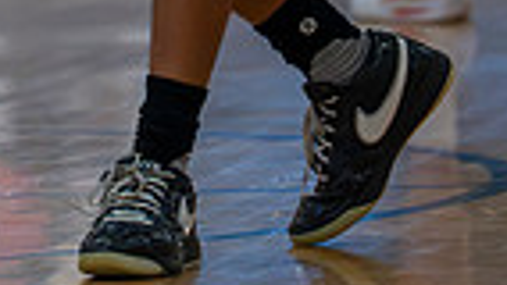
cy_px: -434
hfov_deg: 2.5
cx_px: 182
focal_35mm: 863
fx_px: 11606
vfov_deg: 1.4
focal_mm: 152
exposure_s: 1/1000
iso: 10000
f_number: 3.2
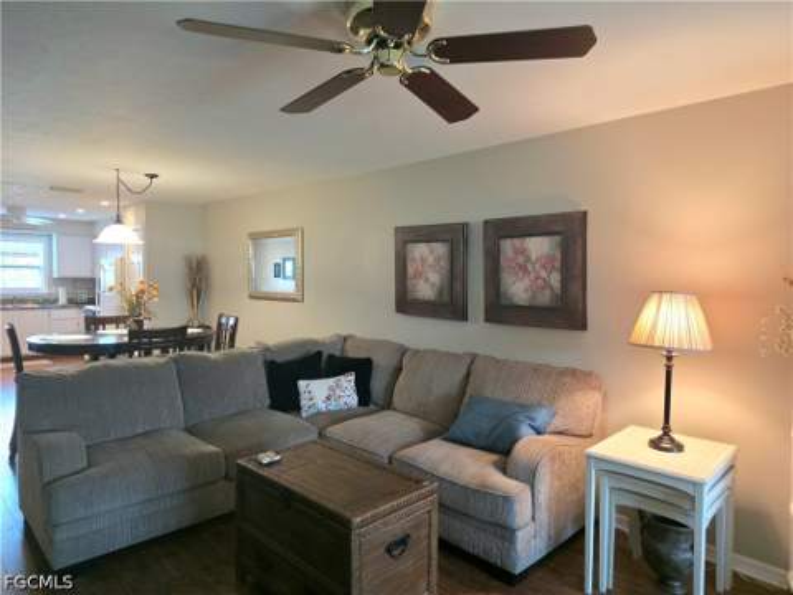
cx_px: 396
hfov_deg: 73.9
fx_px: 527
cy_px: 298
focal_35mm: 23
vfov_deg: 58.9
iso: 200
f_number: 1.7
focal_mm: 6.25
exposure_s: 1/40
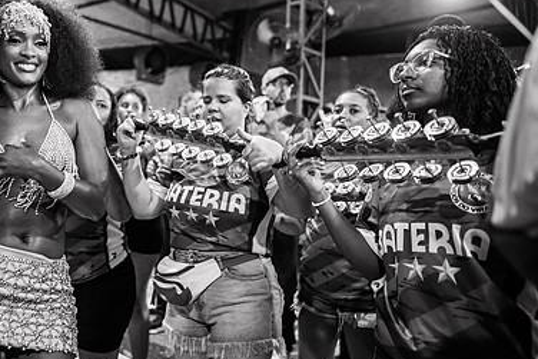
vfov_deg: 35.6
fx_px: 553
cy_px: 119
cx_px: 129
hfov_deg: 49.6
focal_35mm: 37
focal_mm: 24
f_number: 1.8
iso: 1600
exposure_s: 1/320
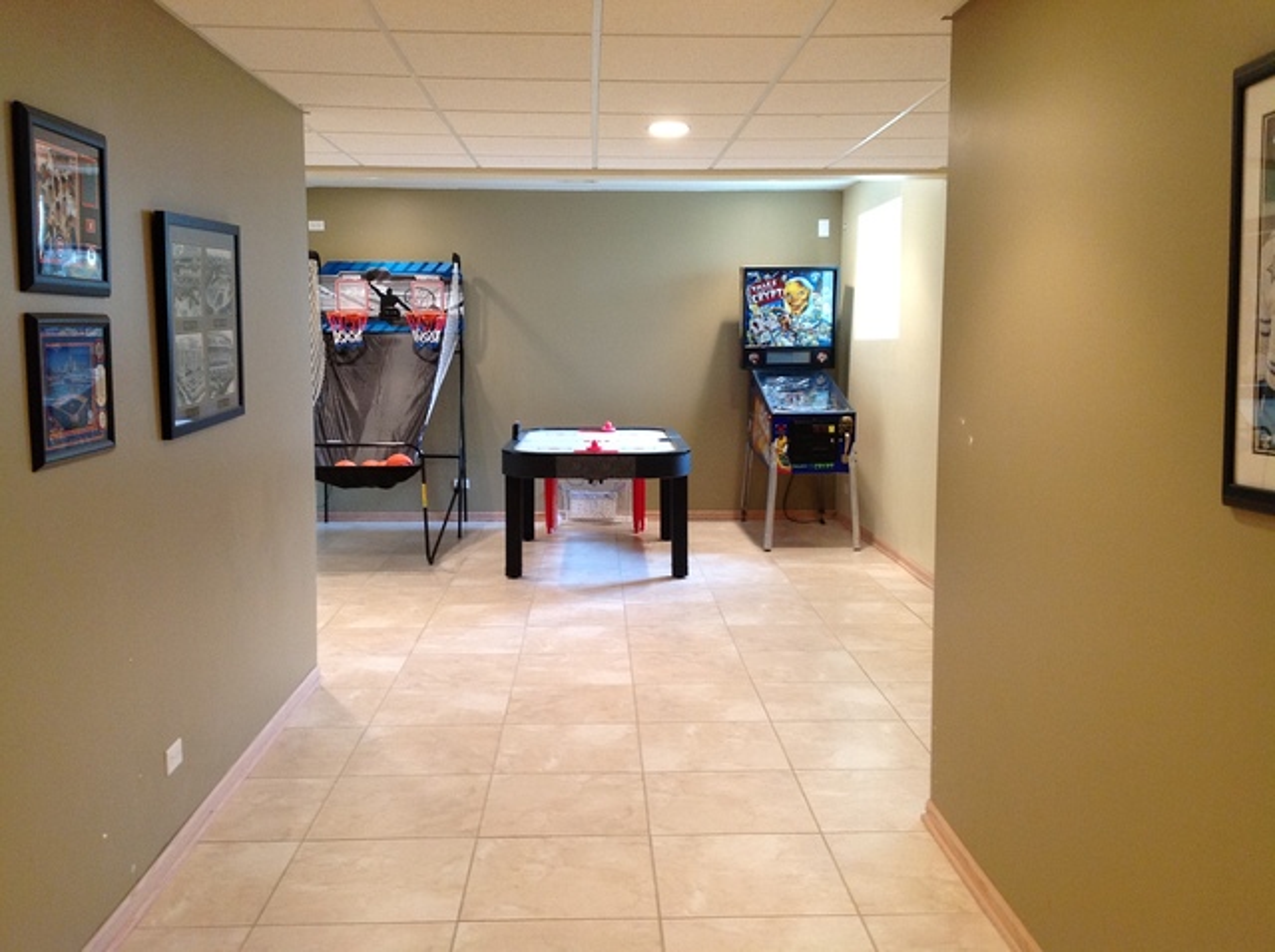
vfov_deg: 40.6
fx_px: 1287
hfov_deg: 52.7
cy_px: 476
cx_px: 638
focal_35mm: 35
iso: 160
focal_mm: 4.28
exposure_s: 1/15
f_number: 2.4
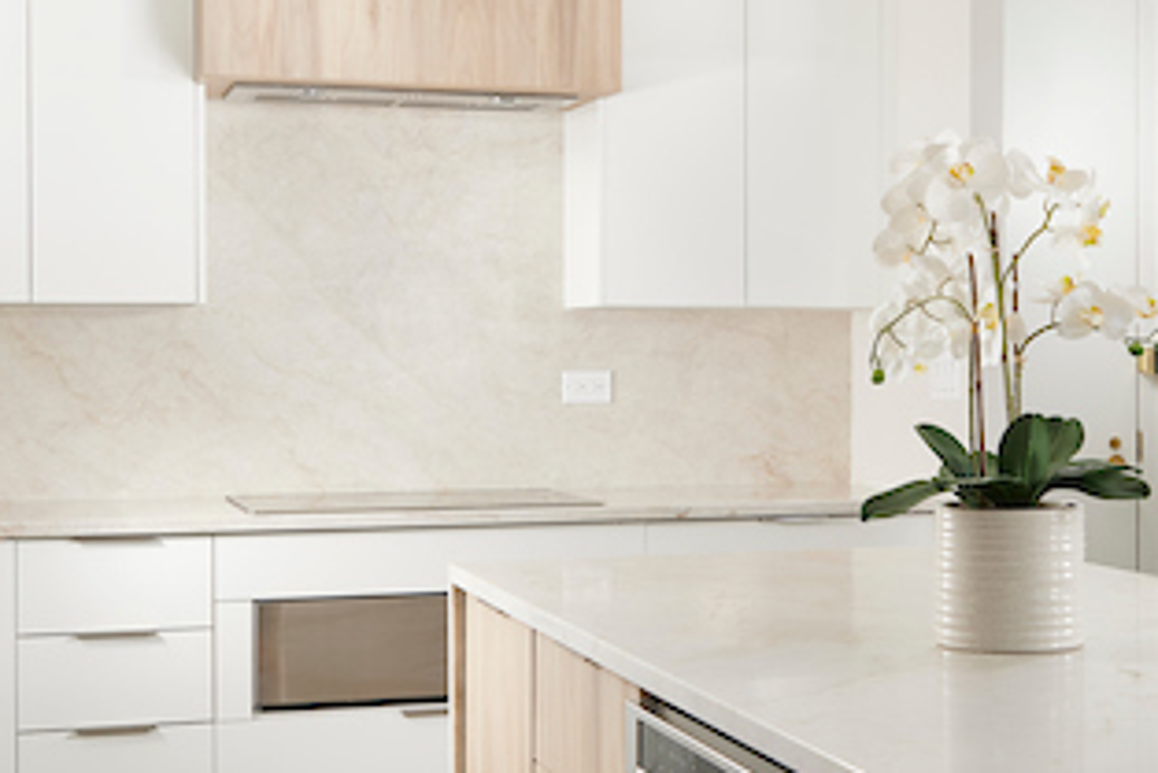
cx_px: 766
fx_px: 2156
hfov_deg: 29.9
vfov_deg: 20.3
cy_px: 370
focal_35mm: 67
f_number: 11
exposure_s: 1/200
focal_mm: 35
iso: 200
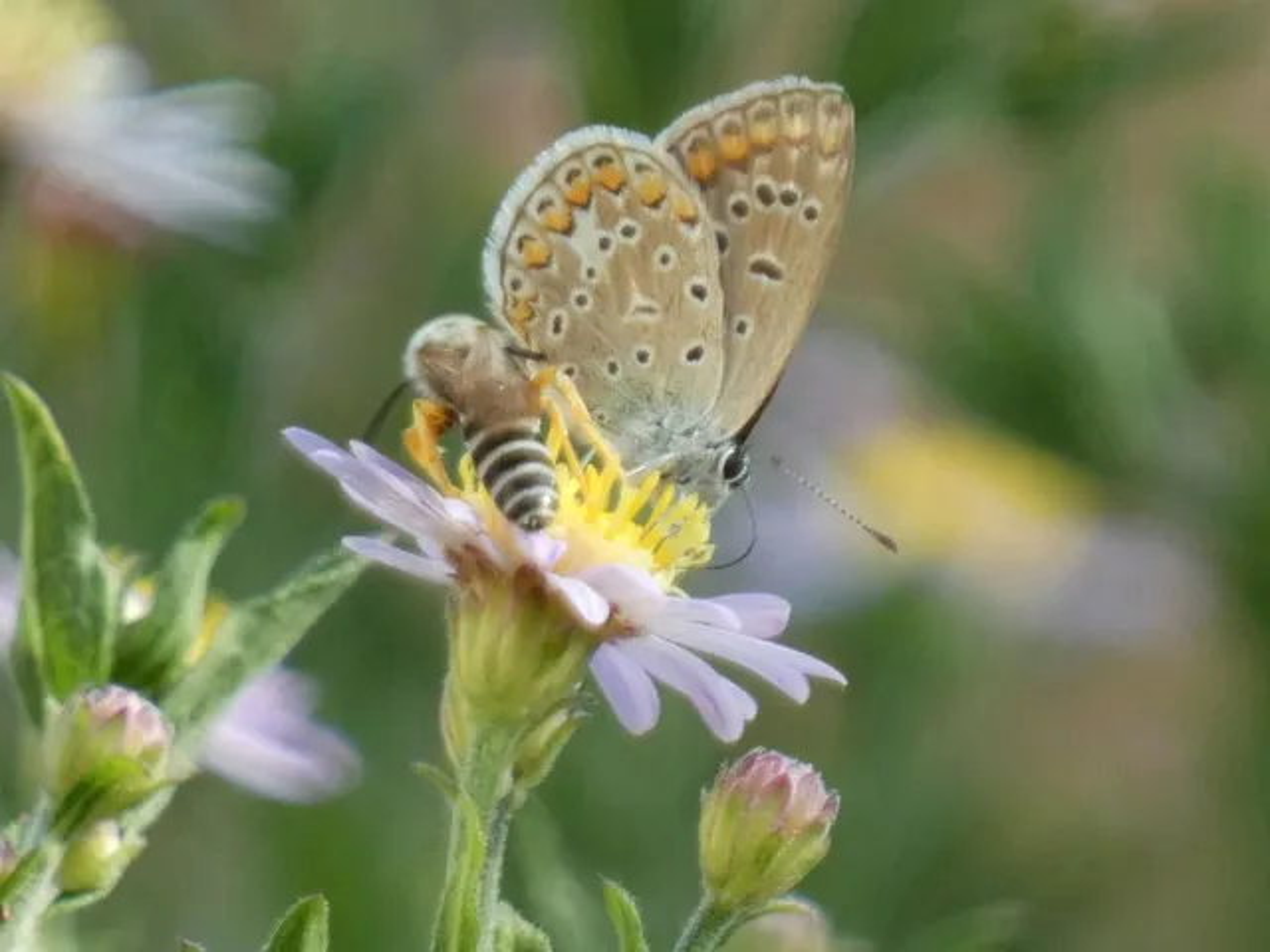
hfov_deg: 2.6
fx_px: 27773
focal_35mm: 757
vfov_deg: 2.0
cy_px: 476
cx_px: 635
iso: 250
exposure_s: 1/100
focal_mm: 135.6
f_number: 5.6
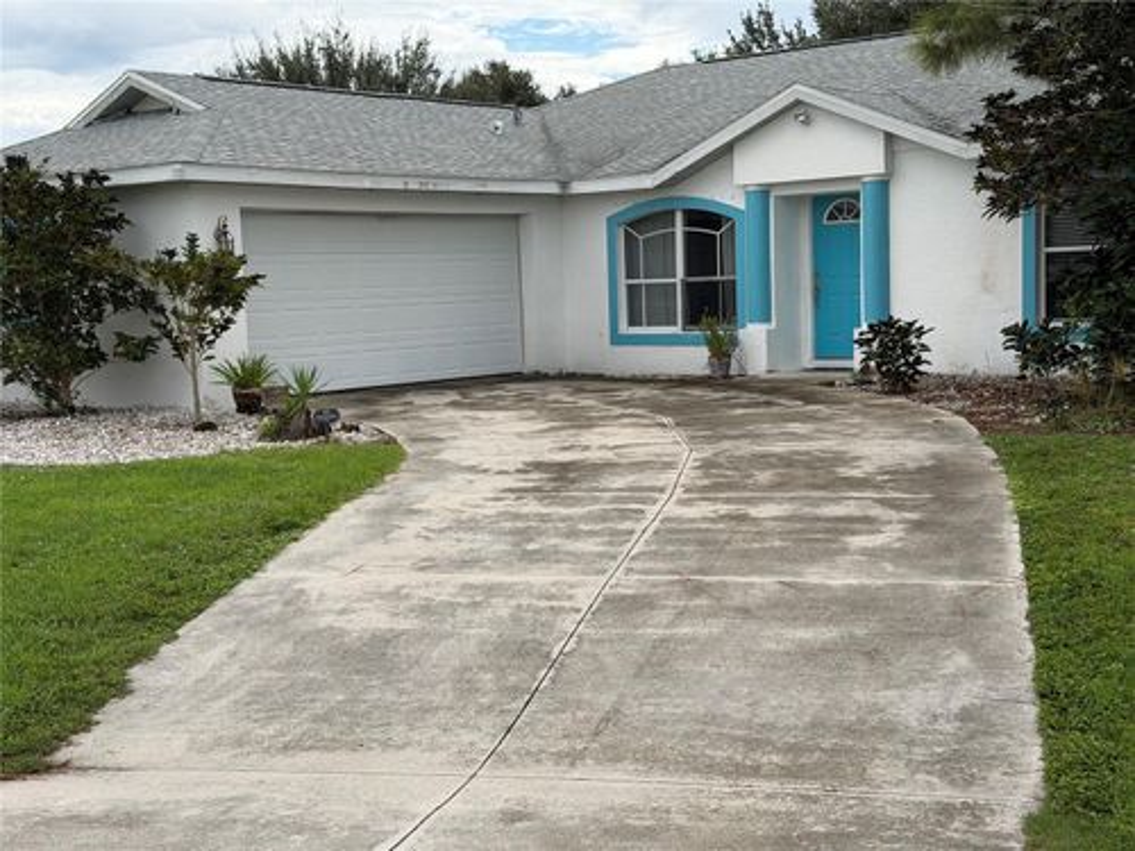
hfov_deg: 39.7
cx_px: 568
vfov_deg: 30.3
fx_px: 1574
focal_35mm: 48
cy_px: 426
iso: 64
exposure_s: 1/3704
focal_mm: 6.76
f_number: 1.78
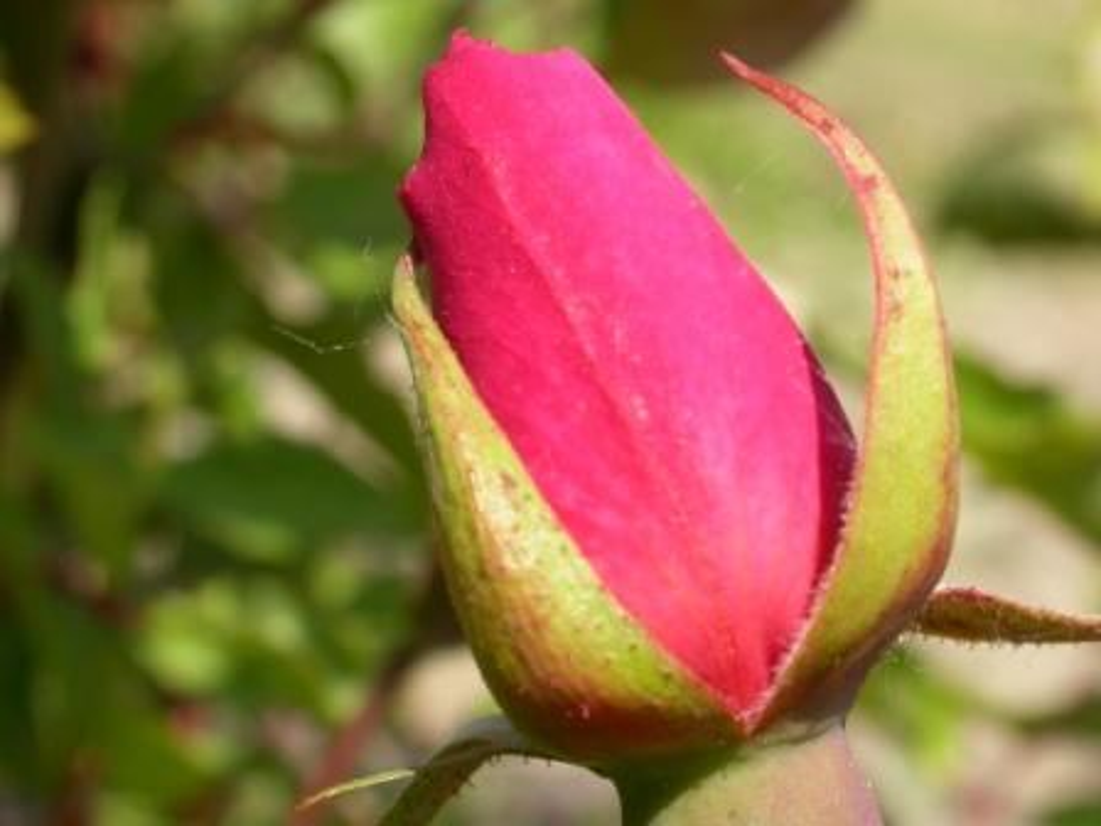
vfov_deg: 11.3
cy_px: 413
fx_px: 4167
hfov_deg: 15.1
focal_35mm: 131
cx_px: 550
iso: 100
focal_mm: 27.1
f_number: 8.3
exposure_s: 1/170
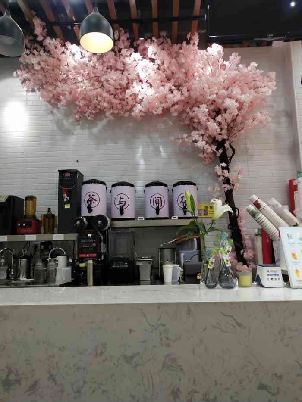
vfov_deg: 60.0
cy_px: 201
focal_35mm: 30
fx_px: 349
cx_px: 151
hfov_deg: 46.8
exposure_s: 1/100
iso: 168
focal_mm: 3.95
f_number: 1.8
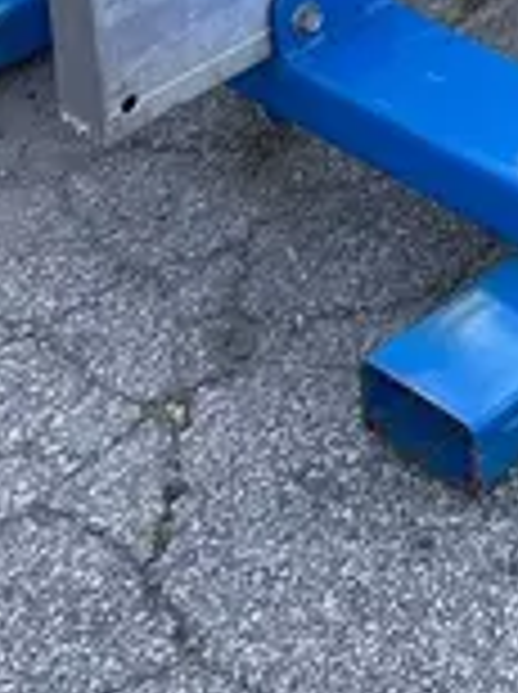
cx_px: 946
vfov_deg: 13.8
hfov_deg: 11.1
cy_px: -628
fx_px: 2481
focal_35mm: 124
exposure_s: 1/121
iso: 50
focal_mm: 5.7
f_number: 1.5
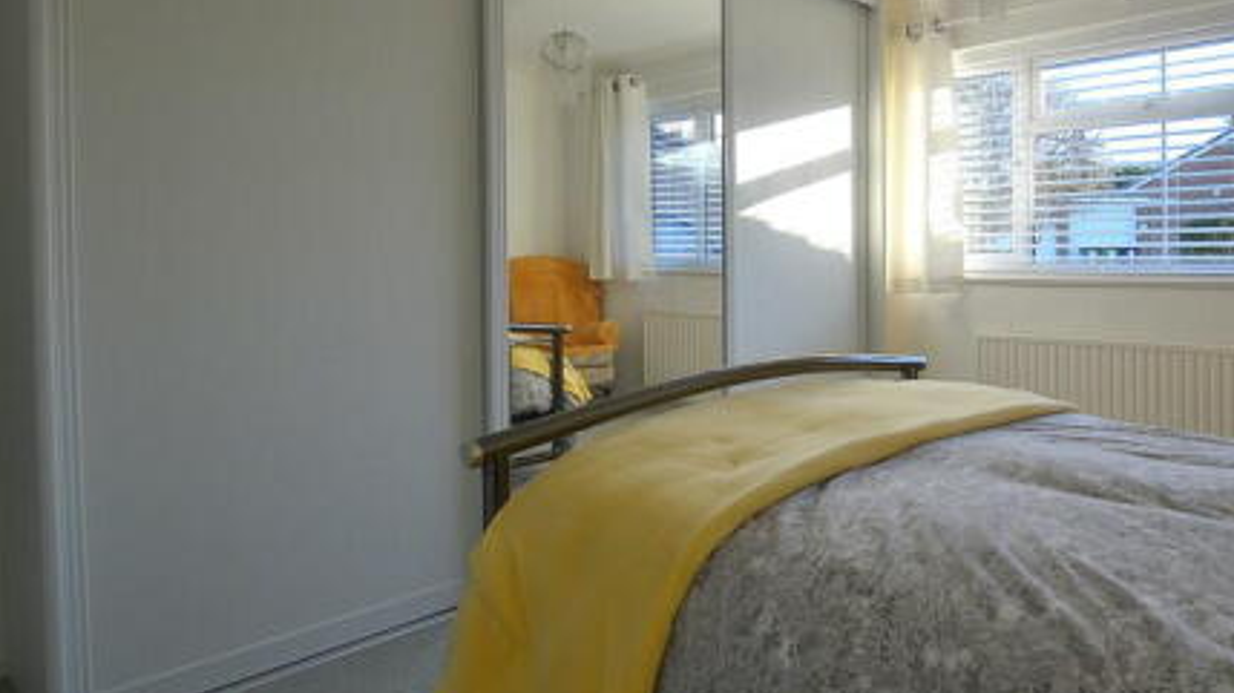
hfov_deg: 73.4
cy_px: 237
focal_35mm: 24
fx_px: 785
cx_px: 847
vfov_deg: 47.0
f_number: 5.6
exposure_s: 1/60
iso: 110
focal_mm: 10
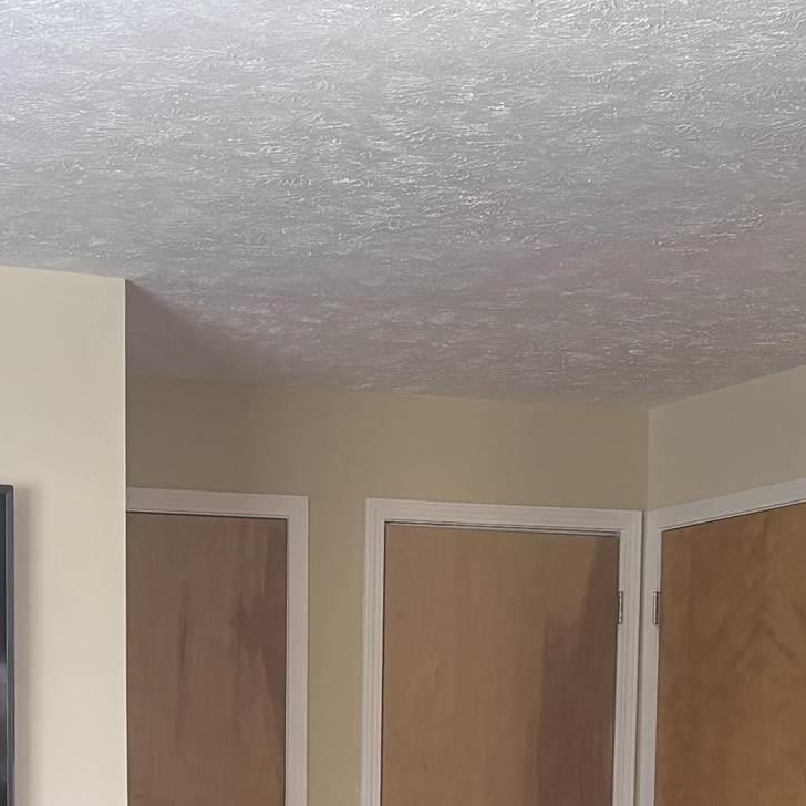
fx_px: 2555
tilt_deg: -4.6
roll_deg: -0.6
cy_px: 1075
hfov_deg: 17.9
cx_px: 285
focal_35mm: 97
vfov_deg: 16.8
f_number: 1.6
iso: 100
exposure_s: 1/120
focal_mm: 5.96
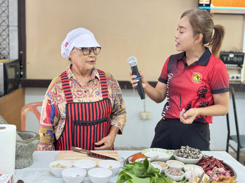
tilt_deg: -8.8
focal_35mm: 48
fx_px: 340
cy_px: 92
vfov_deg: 30.3
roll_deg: -1.6
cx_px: 122
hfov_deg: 39.7
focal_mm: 6.76
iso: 250
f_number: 1.78
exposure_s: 1/33
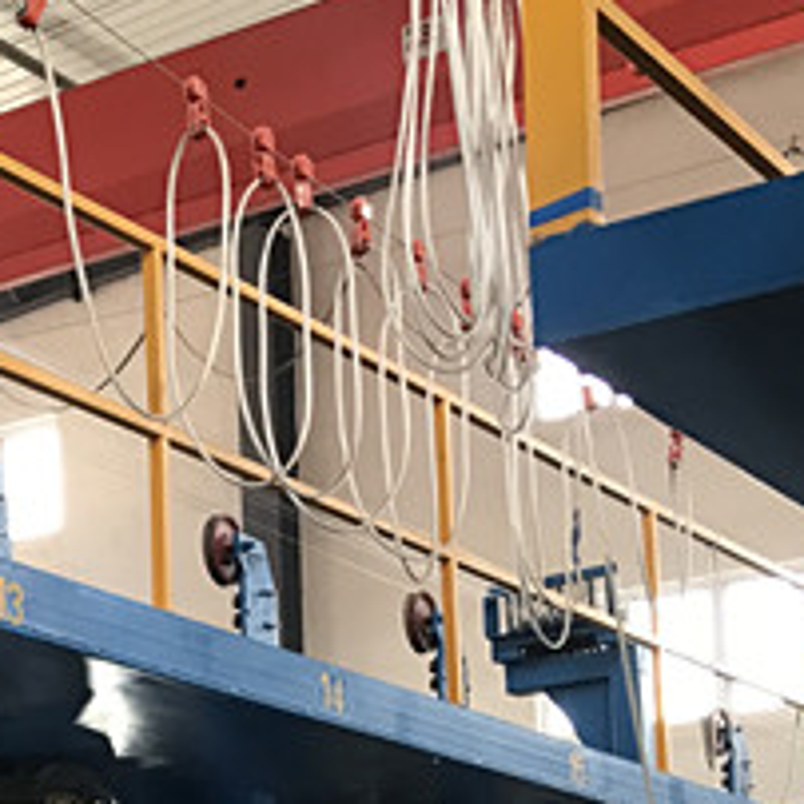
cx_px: -314
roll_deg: +1.9
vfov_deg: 16.8
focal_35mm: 98
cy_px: 1019
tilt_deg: +5.0
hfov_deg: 16.5
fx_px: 2575
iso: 32
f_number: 1.8
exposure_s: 1/33
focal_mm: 3.99
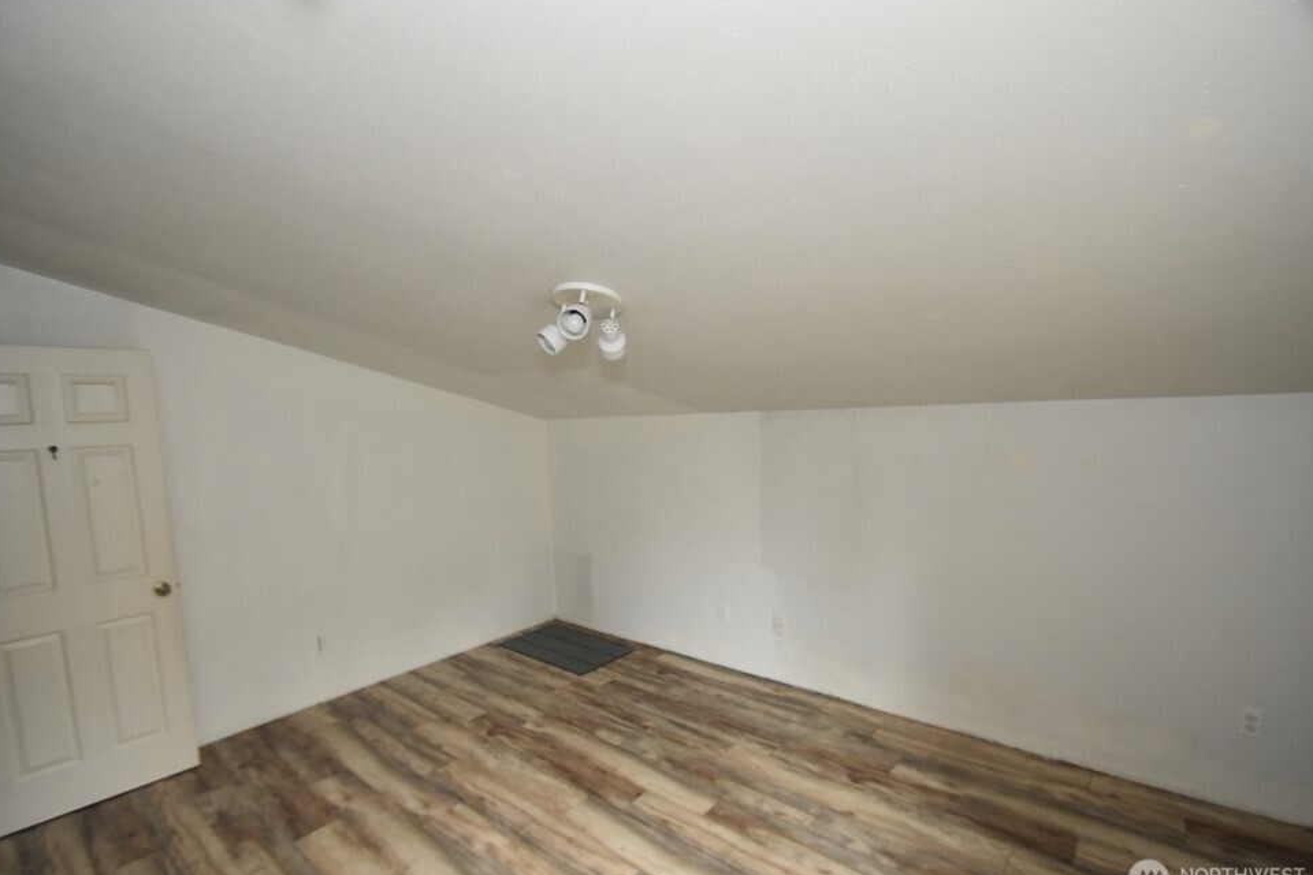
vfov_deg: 73.7
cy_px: 450
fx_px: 584
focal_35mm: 16
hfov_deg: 96.7
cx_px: 643
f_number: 4
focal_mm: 10
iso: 1600
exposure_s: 1/100
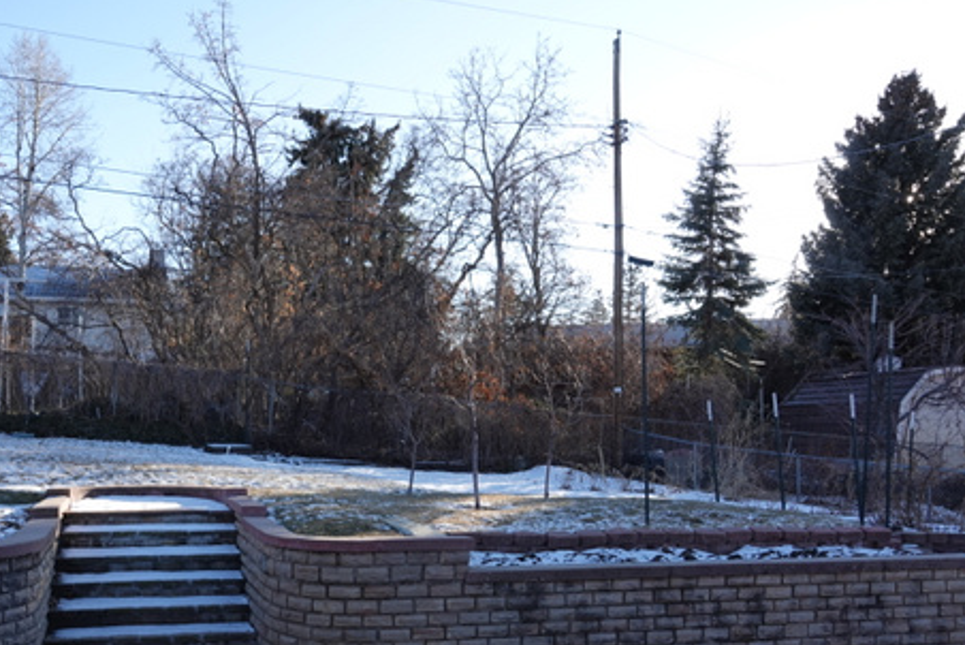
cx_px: 348
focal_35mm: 34
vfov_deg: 38.5
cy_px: 427
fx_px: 912
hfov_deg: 55.0
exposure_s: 1/250
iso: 100
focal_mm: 8.93
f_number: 4
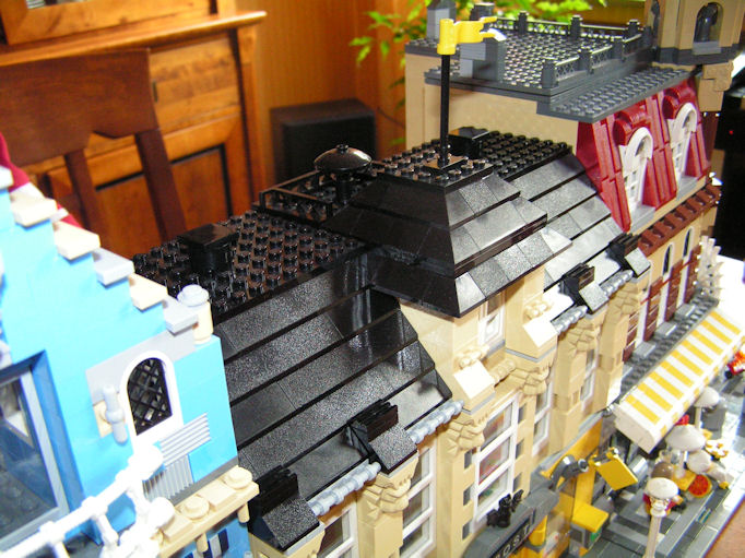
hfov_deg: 49.0
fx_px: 818
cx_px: 372
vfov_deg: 37.7
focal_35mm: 38
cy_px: 279
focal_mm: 6.3
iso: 200
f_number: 2.8
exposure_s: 1/40
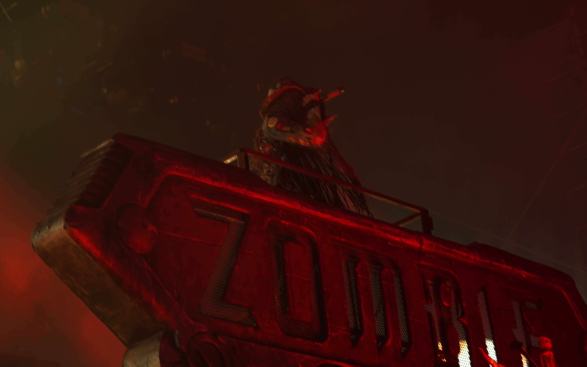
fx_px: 1728
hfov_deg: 19.3
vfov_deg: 12.1
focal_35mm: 108
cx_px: 293
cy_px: 196
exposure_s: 1/125
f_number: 4
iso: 800
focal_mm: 105
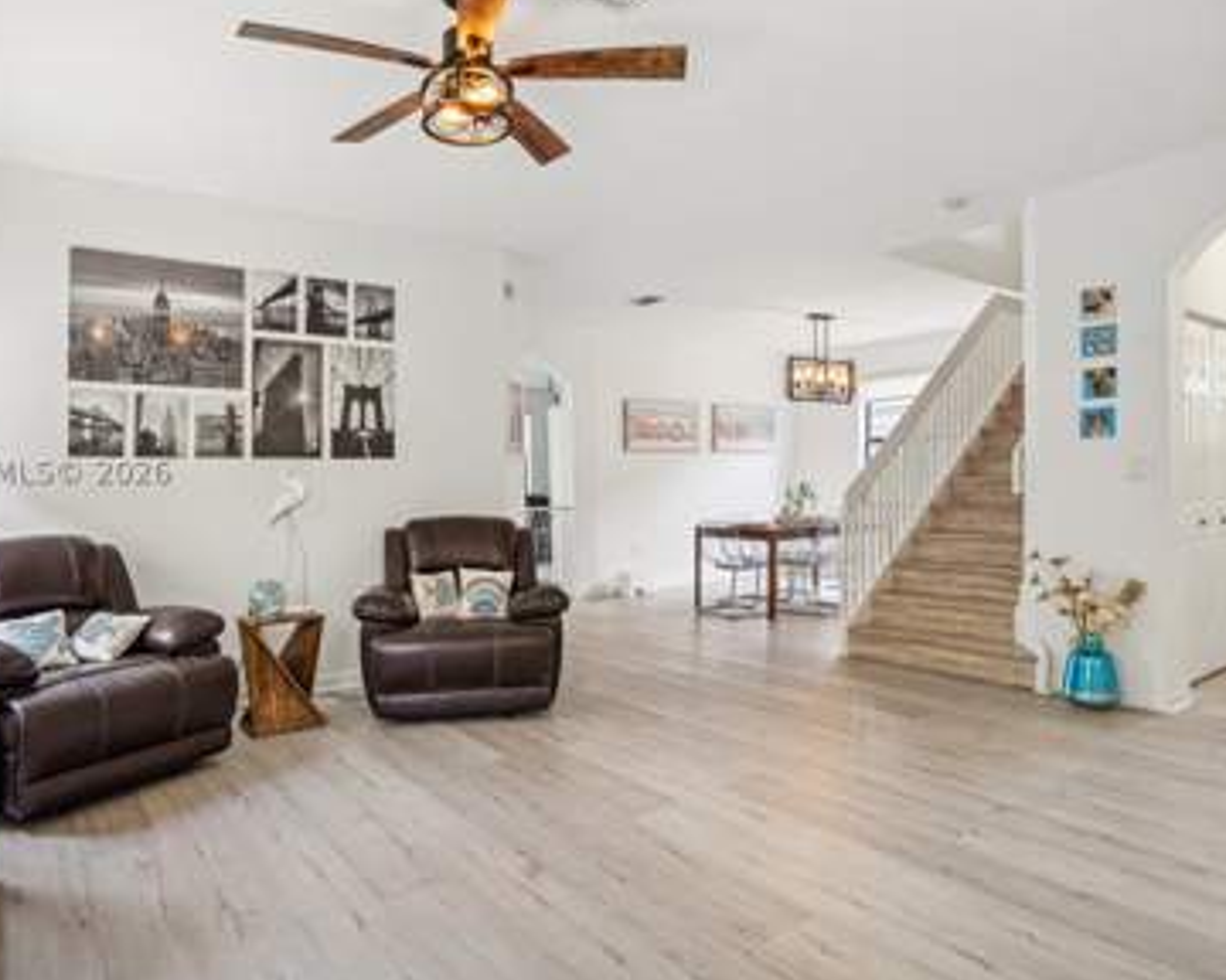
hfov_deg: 80.1
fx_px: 726
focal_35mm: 20
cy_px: 468
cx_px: 548
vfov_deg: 68.1
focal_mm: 16
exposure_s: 1/20
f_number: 8
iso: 400
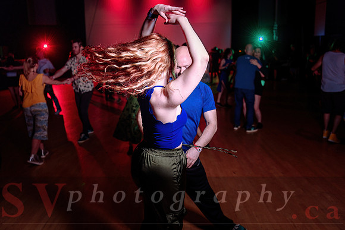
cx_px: 172
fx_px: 336
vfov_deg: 37.8
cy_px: 112
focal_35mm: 35
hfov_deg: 54.4
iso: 1000
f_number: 2.8
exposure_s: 1/60
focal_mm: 34
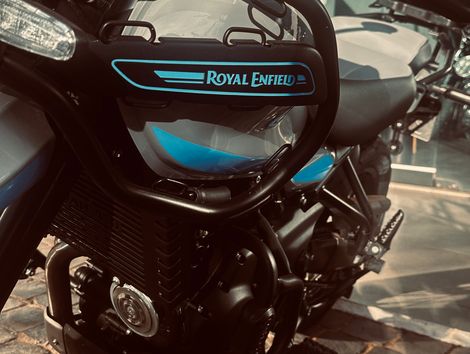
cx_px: 235
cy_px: 177
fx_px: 326
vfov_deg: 56.9
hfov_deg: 71.5
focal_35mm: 24
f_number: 1.78
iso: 80
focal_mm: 6.86
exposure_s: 1/879
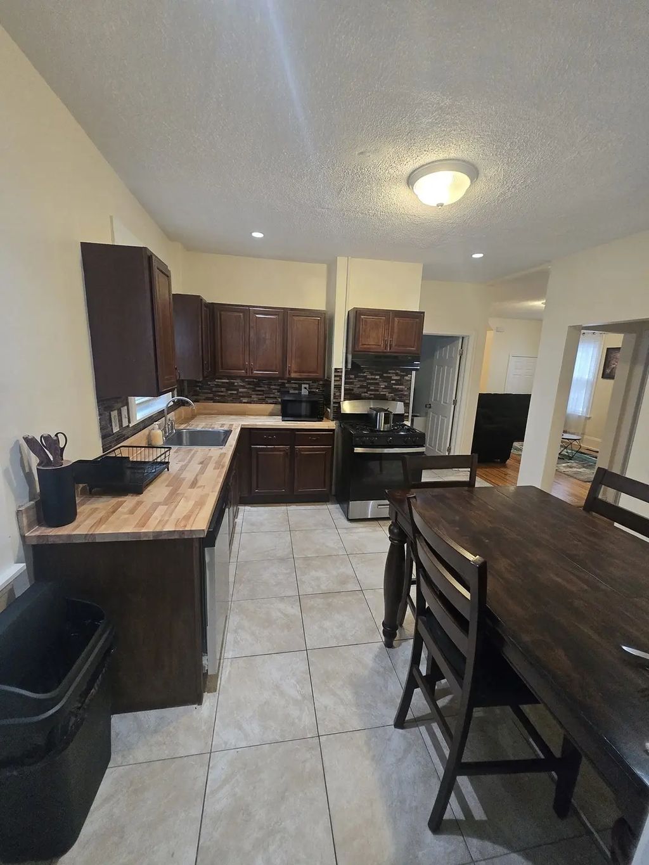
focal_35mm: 13
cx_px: 324
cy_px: 432
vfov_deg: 106.2
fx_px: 325
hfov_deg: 89.9
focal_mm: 1.7
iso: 400
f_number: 2.2
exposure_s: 1/60
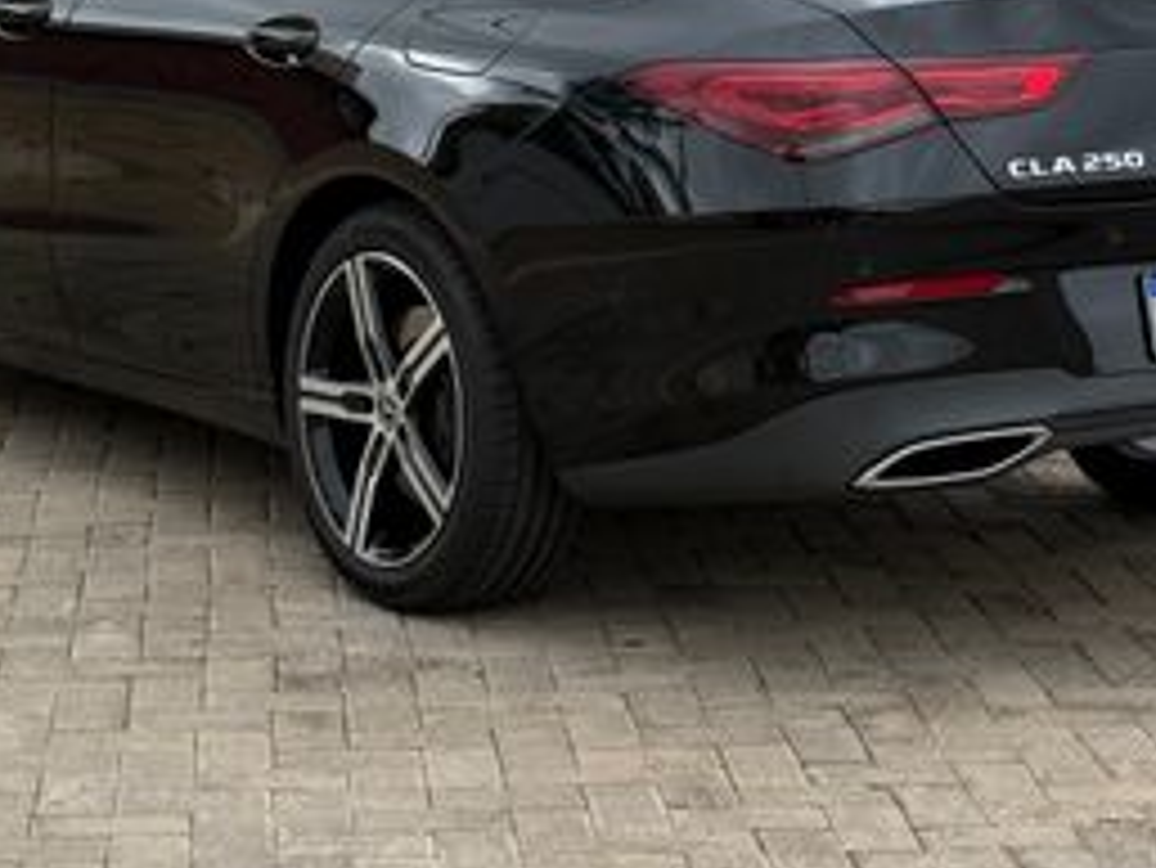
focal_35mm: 88
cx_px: 567
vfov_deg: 16.7
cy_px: 157
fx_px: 2940
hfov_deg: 22.2
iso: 100
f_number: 1.78
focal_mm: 6.76
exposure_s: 1/1484
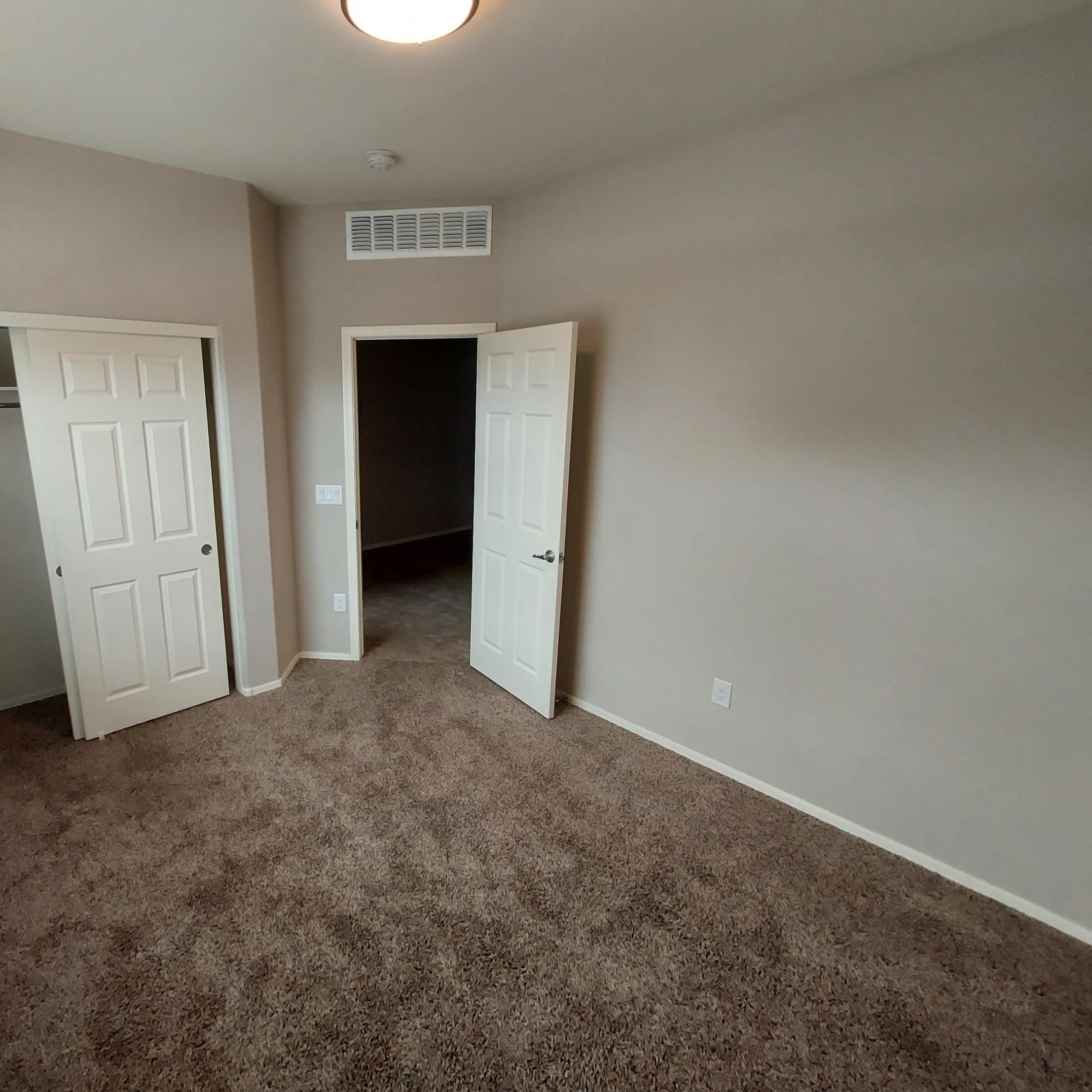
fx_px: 571
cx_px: 407
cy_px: 536
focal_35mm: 16
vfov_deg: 87.4
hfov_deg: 85.7
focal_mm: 1.42
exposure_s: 1/60
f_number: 2.2
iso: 50
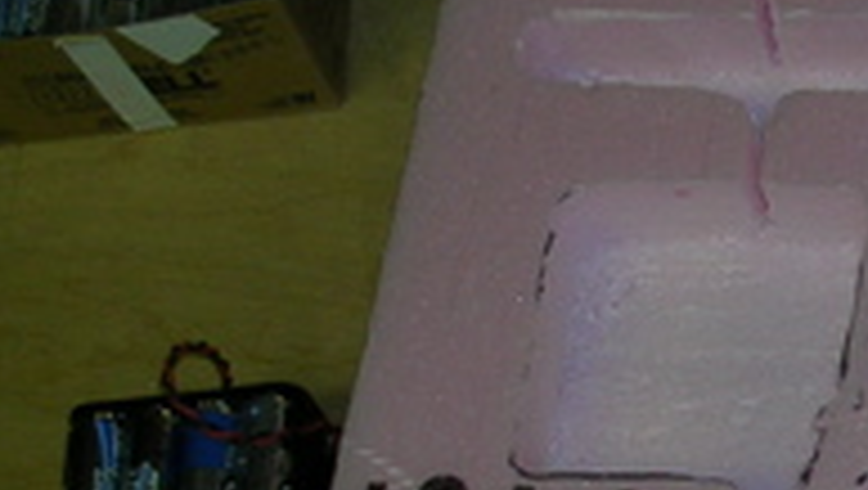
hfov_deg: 14.5
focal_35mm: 137
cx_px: 1322
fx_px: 3156
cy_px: 432
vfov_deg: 8.9
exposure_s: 1/60.1
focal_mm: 5.8
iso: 50
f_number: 2.8
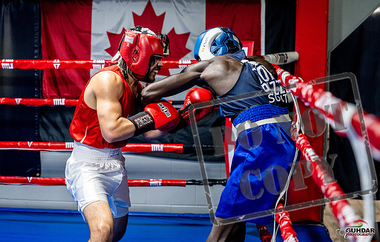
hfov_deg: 31.1
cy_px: 116
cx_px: 190
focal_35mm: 65
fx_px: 682
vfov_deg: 20.2
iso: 4000
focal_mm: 50
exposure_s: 1/1000
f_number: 2
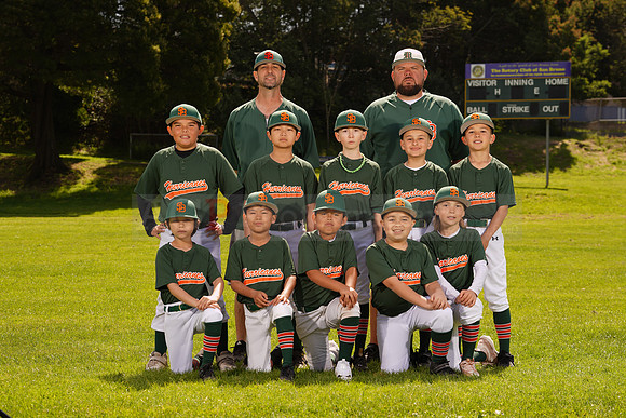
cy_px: 209
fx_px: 1739
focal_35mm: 100
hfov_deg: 20.4
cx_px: 313
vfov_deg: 13.7
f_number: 9
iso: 80
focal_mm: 100
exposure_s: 1/160
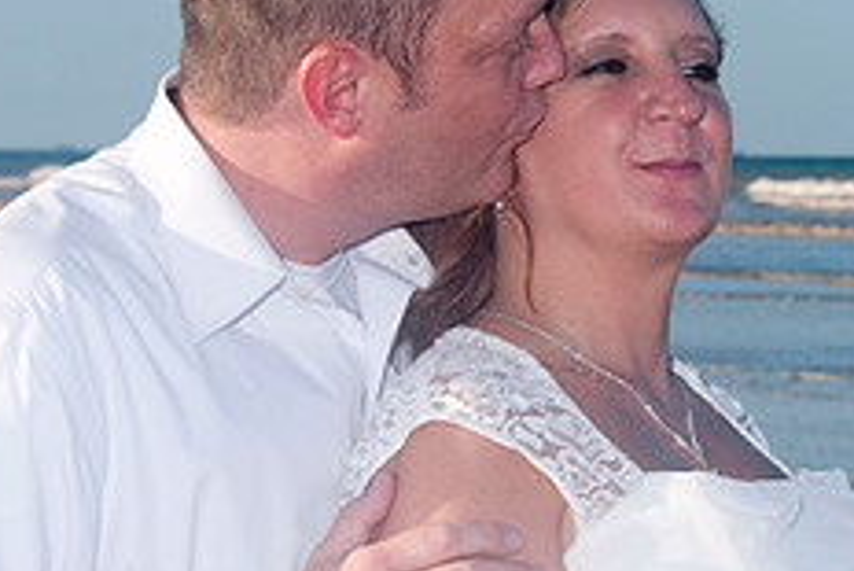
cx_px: 718
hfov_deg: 10.4
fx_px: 4676
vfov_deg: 7.0
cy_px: 411
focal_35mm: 197
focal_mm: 52
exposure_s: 1/250
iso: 100
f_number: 11
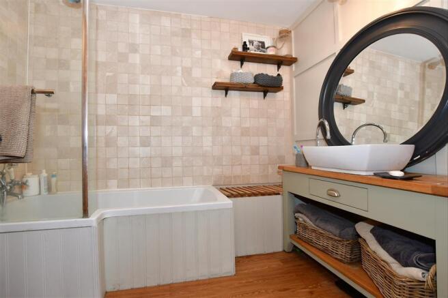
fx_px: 187
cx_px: 224
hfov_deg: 100.4
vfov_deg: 77.3
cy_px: 149
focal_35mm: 15
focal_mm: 10
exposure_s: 1/10
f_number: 8
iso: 320
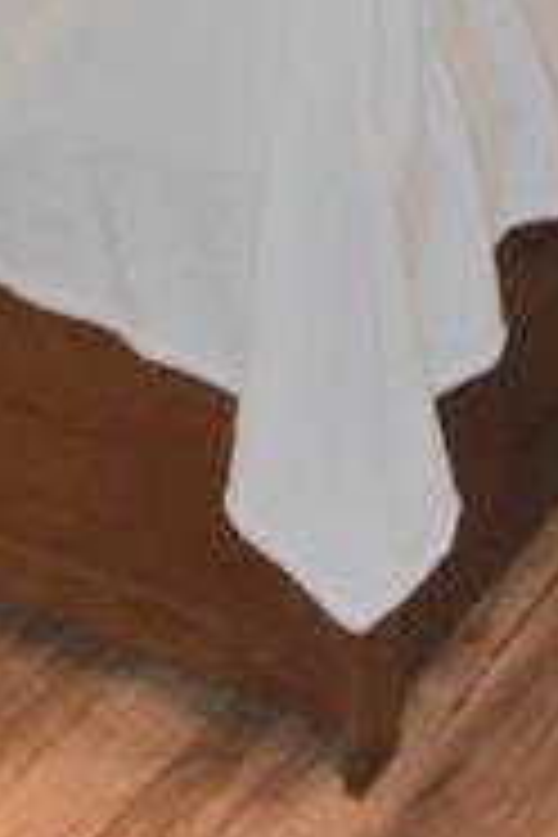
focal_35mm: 97
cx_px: 63
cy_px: -297
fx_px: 2255
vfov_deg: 19.2
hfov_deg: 14.0
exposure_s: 1/125
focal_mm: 10
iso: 800
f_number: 5.6
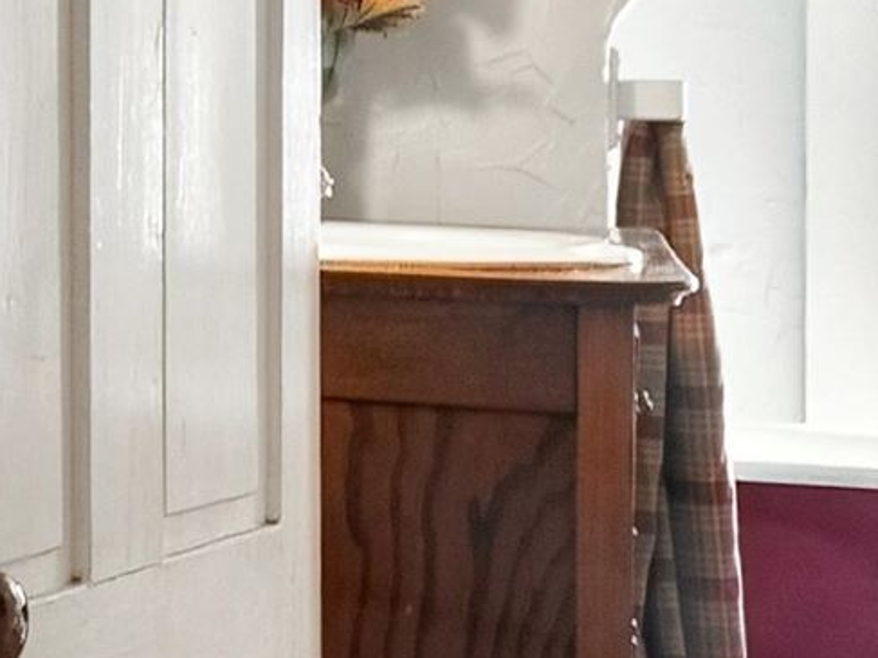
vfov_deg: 15.6
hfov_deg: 15.4
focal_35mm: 91
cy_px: -132
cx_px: -1055
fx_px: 2308
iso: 400
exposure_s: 1/3
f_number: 9
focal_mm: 10
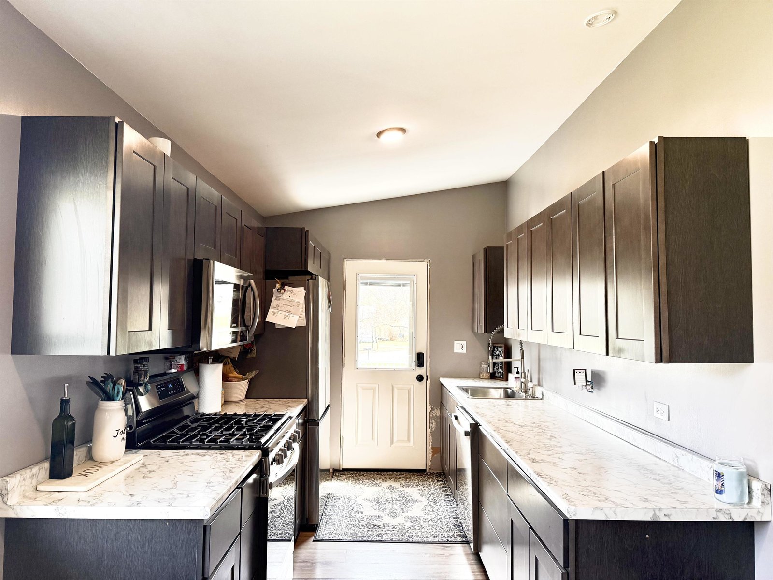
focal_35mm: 24
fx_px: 536
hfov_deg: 71.6
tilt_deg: +2.8
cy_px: 290
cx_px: 386
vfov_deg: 56.8
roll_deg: -0.6
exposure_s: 1/158
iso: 200
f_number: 1.78
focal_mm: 6.76
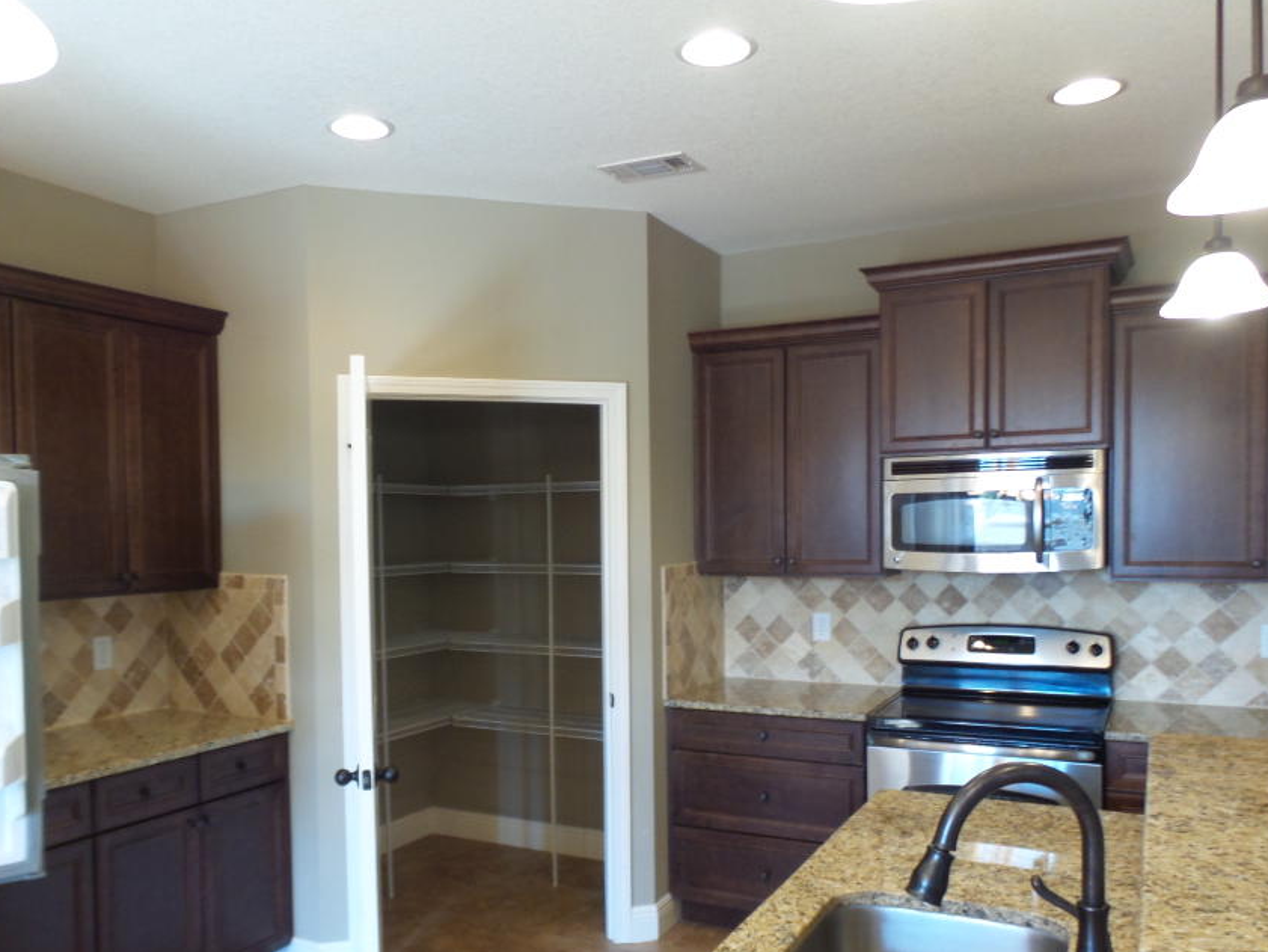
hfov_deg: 63.4
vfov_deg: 49.5
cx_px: 585
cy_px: 561
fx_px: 1026
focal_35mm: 28
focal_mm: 4.1
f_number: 2.8
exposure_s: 1/30
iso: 200
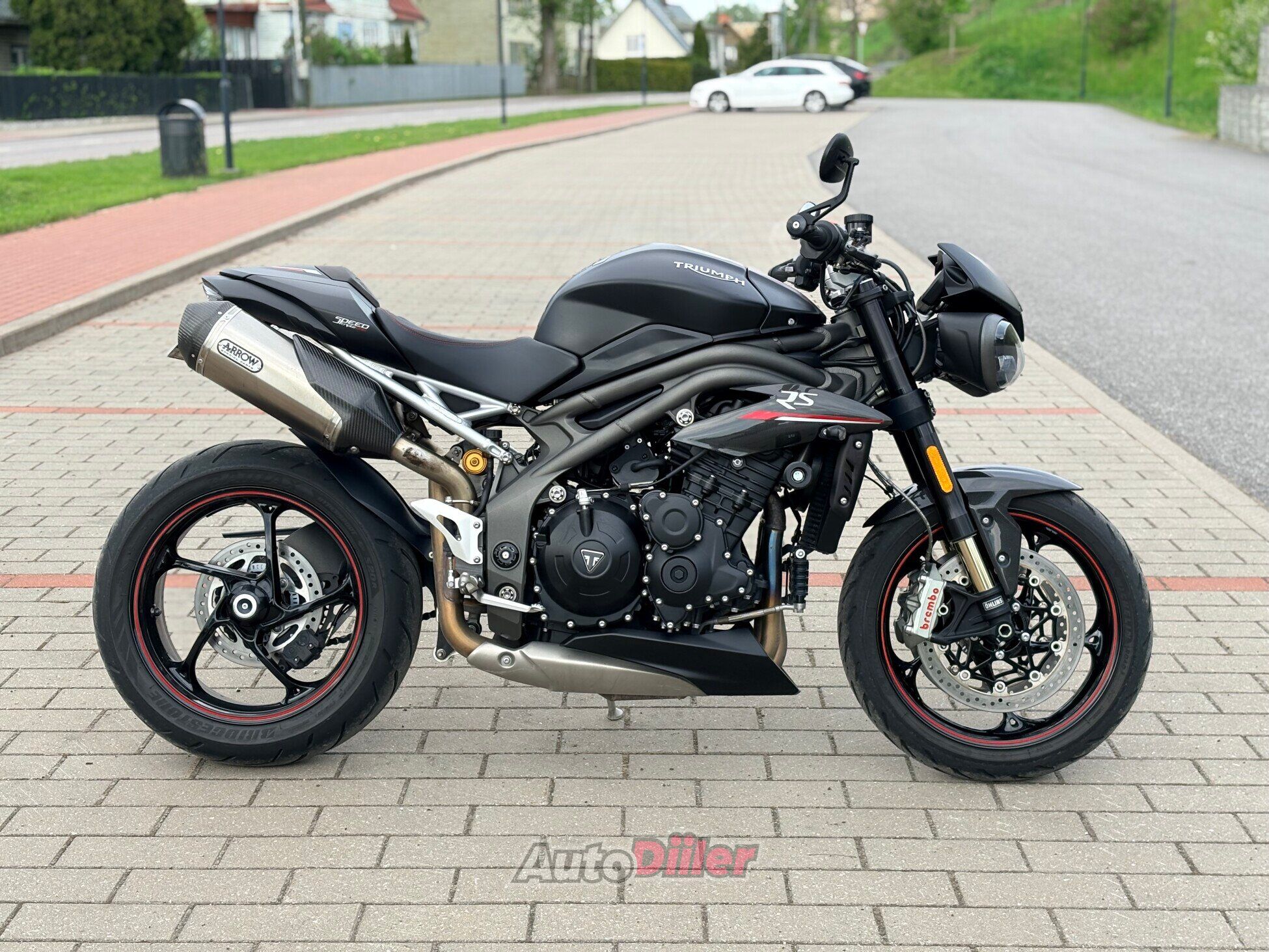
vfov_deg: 28.0
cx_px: 634
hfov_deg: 36.8
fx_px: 1907
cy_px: 476
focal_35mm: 52
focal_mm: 5.96
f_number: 1.6
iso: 40
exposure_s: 1/1002
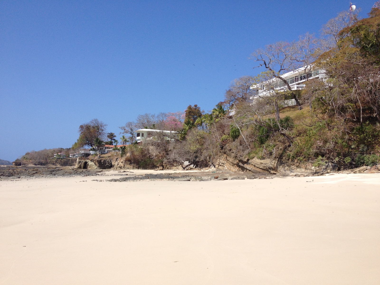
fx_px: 384
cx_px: 190
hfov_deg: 52.6
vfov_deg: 40.7
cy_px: 142
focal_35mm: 35
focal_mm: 4.28
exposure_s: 1/2304
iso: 50
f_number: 2.4
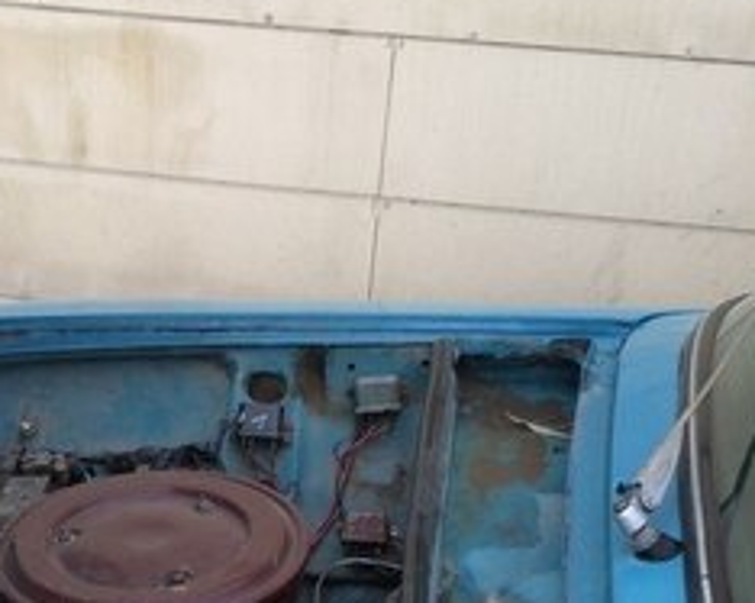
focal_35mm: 60
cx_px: 206
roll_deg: +0.8
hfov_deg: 31.0
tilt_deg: -38.7
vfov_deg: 23.9
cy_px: 648
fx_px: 1340
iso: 50
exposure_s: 1/100
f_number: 2.2
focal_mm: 4.15
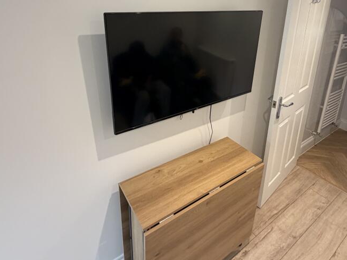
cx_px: 185
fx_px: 221
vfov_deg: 58.2
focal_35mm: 22
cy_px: 68
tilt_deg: -15.4
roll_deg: -2.2
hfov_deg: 76.3
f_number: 2.2
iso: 250
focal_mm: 2.22
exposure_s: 1/100
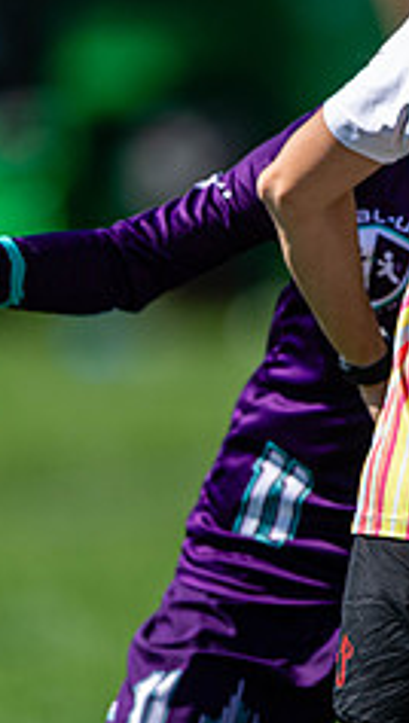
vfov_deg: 2.1
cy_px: 316
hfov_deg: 1.2
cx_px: 522
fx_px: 19666
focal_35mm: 1024
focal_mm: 400
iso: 100
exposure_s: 1/2500
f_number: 2.8
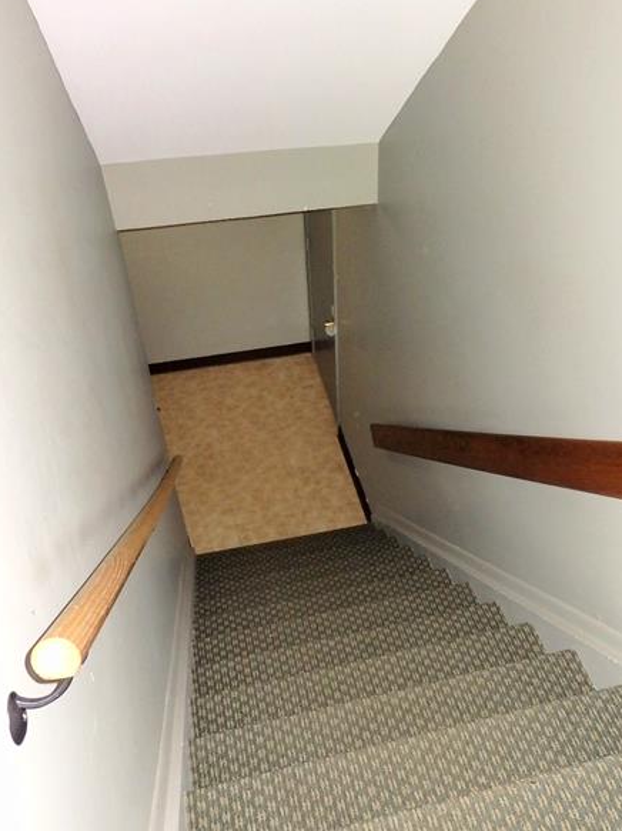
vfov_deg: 55.0
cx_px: 379
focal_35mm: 33
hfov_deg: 42.7
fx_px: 791
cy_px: 490
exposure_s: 1/30
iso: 400
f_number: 3
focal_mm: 4.5
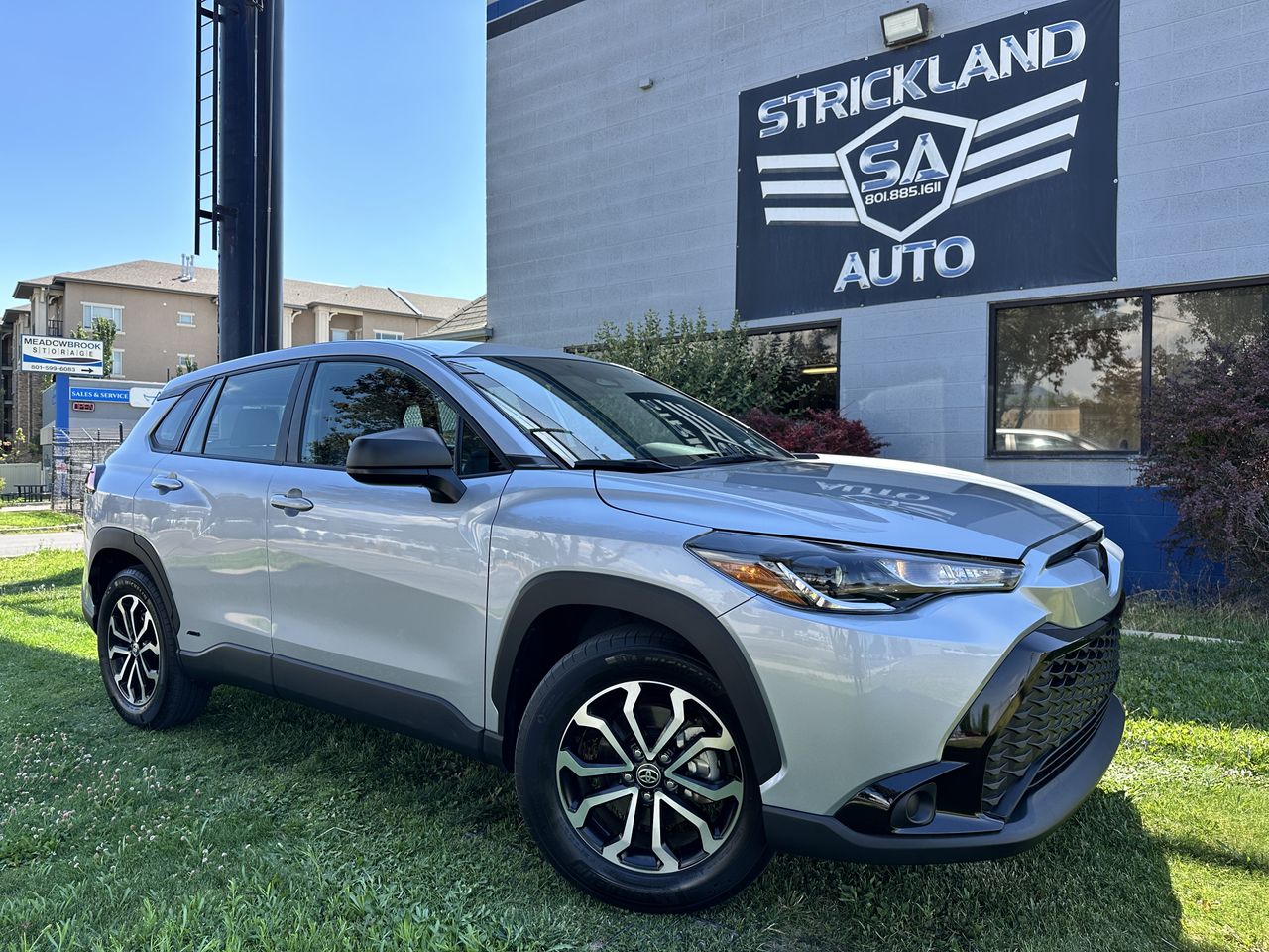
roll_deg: +0.1
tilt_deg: -0.3
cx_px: 634
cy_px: 476
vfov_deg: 56.8
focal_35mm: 24
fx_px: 880
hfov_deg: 71.6
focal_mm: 6.86
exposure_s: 1/718
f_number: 1.78
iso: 80
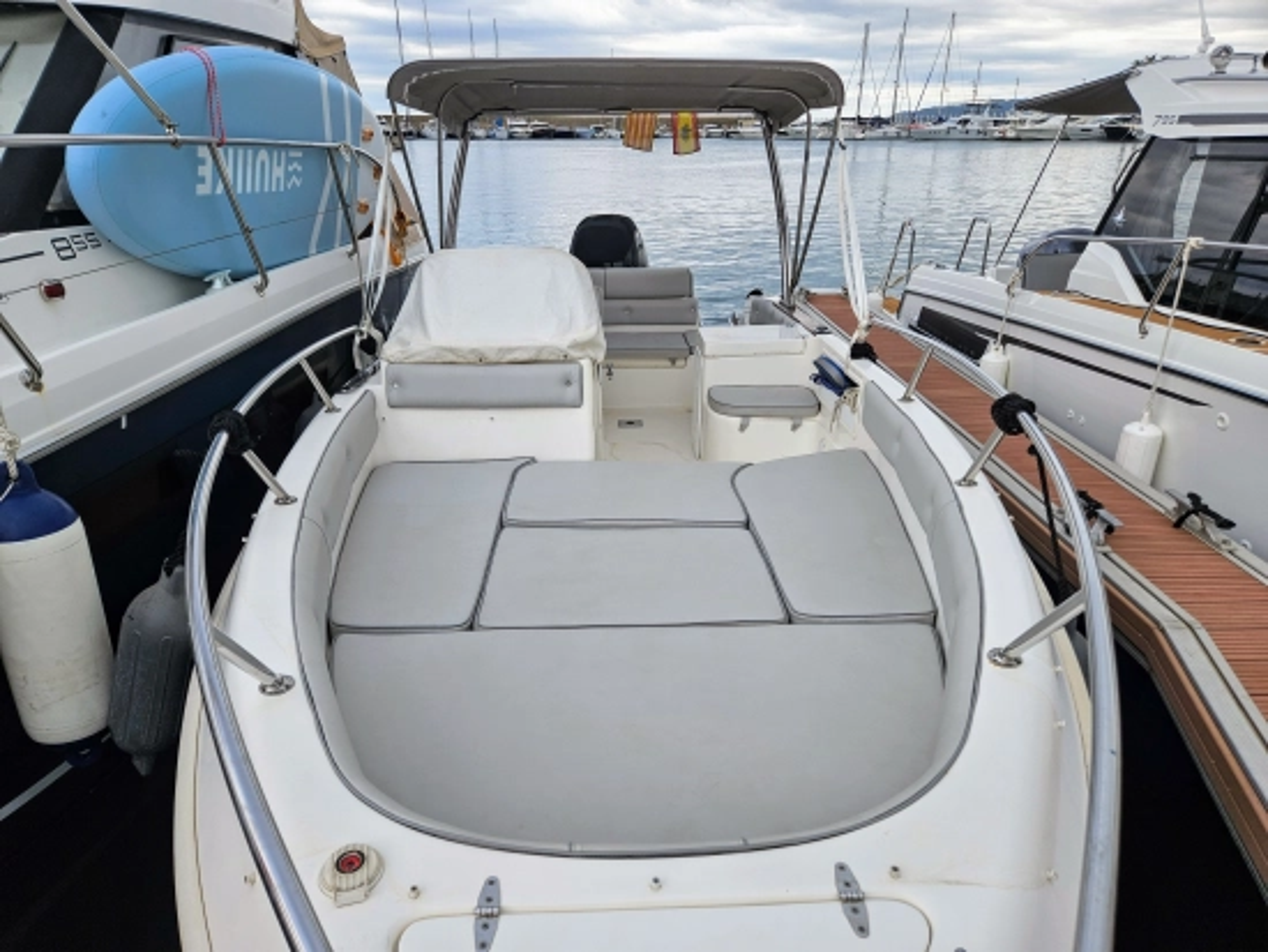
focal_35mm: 23
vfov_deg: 58.9
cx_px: 634
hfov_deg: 73.9
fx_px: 843
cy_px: 476
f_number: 1.8
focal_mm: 5.4
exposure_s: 1/572
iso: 32
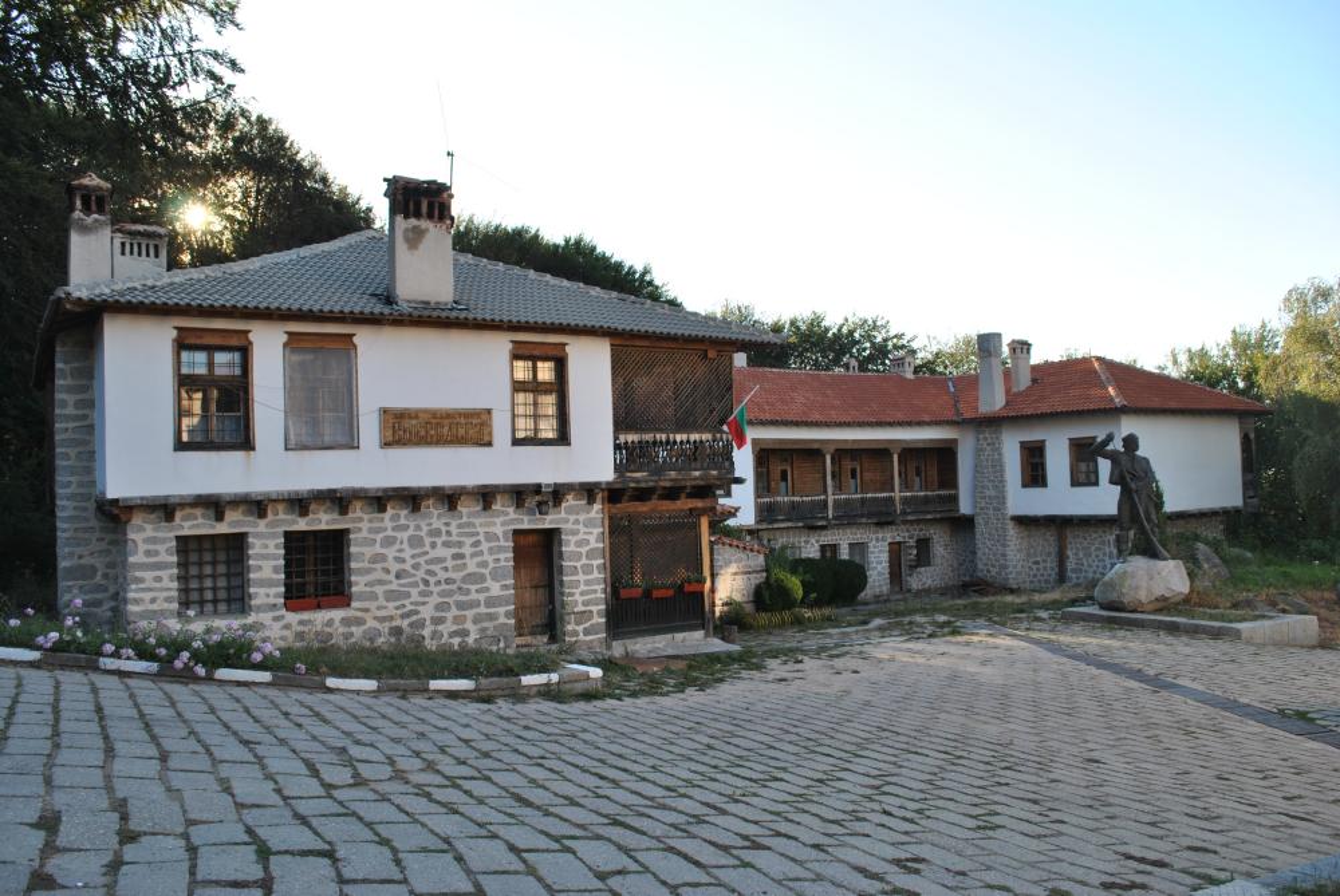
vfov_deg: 48.0
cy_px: 448
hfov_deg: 67.3
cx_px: 670
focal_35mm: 27
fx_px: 1006
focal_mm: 18
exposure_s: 1/160
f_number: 5.6
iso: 100
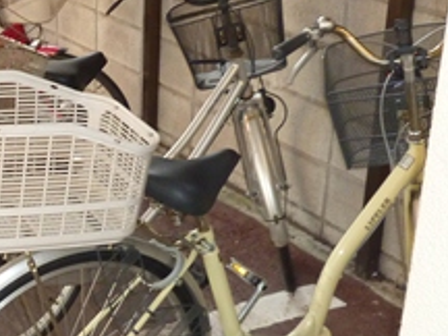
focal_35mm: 74
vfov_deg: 19.9
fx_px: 958
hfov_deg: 24.8
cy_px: 168
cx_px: -25
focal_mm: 4.5
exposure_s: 1/60
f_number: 2.8
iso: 200
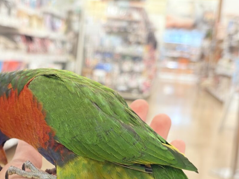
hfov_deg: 24.8
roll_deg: -4.6
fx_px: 539
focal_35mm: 78
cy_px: 123
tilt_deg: -6.9
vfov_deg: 18.8
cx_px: 72
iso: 80
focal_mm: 5.96
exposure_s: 1/50
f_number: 1.6
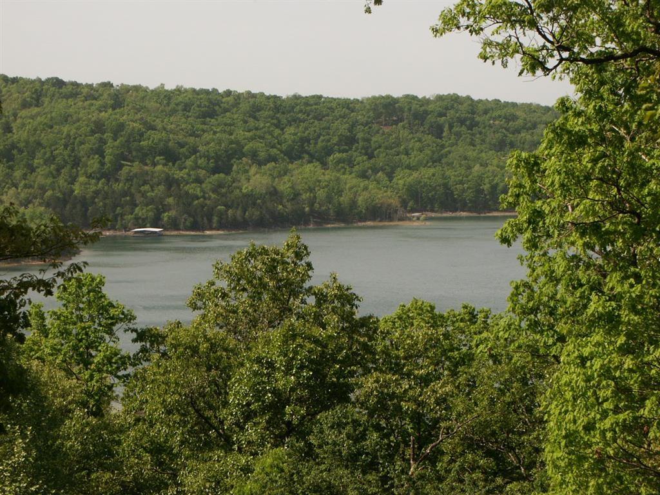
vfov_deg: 12.5
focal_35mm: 119
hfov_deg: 16.6
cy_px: 248
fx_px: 2269
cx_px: 330
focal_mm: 29.48
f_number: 6.7
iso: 100
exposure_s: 1/500
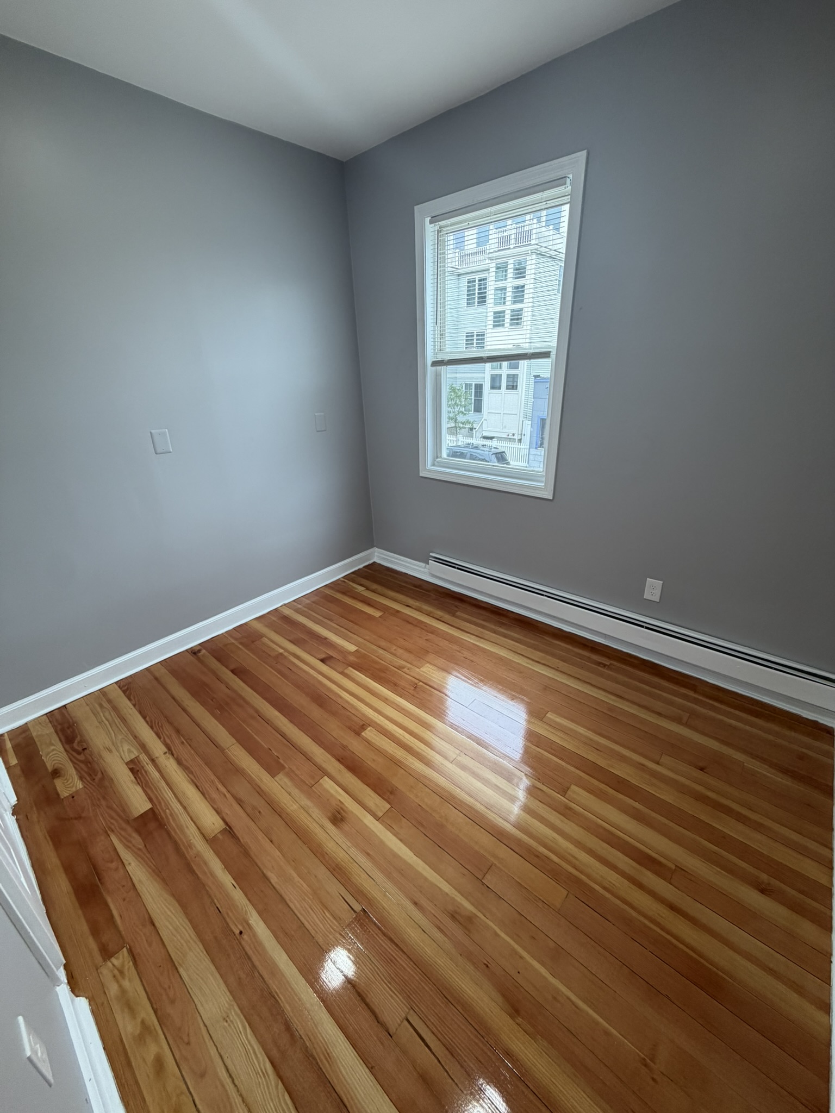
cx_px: 418
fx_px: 450
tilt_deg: -23.0
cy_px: 556
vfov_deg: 102.1
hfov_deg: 85.7
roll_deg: +0.9
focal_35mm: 14
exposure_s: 1/120
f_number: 2.2
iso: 125
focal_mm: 2.22
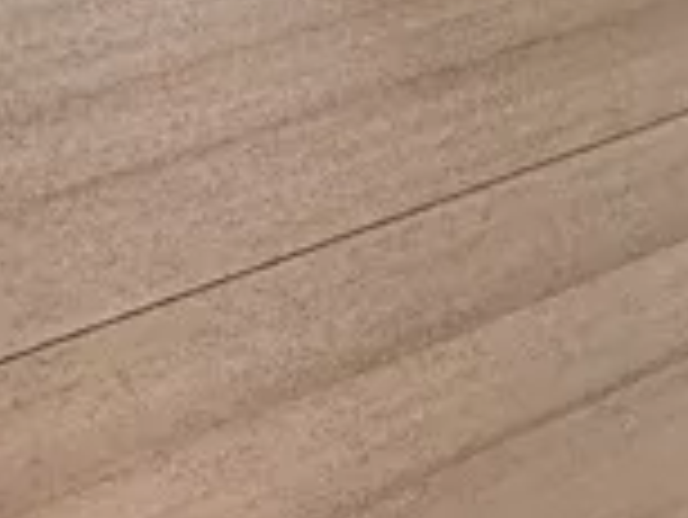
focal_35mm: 73
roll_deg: -0.8
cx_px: 1718
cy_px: -793
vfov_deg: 13.4
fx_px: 1452
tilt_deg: +1.1
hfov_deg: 14.4
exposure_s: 1/211
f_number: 2.2
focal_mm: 2.22
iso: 40
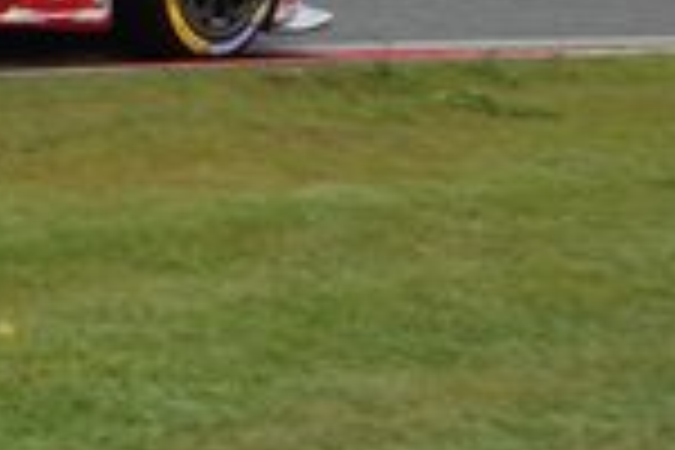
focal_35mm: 249
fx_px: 4668
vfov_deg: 5.5
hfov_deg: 8.1
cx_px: -234
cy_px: -148
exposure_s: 1/800
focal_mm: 30.5
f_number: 3.5
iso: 200
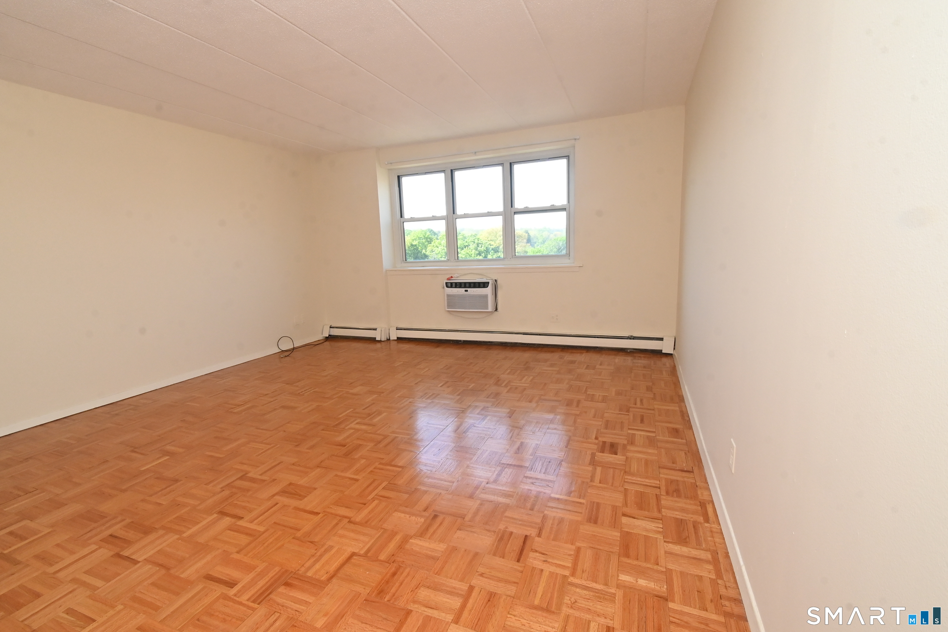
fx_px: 395
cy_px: 316
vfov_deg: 77.3
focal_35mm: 15
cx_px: 474
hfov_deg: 100.4
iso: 1400
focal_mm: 10
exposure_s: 1/60
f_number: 13
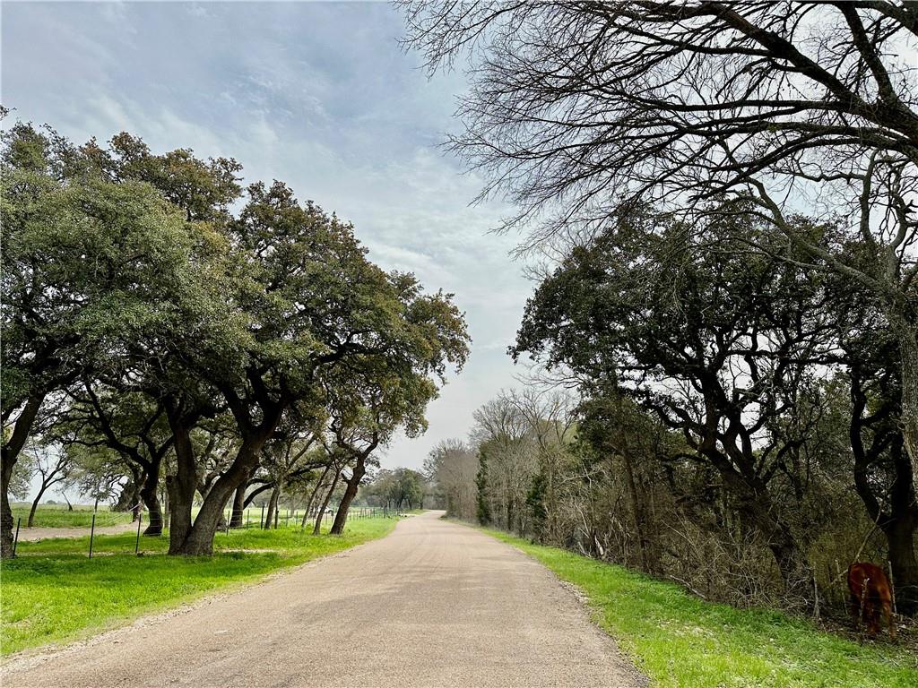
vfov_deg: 56.8
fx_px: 636
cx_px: 459
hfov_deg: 71.6
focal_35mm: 24
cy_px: 344
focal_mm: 6.86
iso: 80
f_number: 1.78
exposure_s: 1/7576
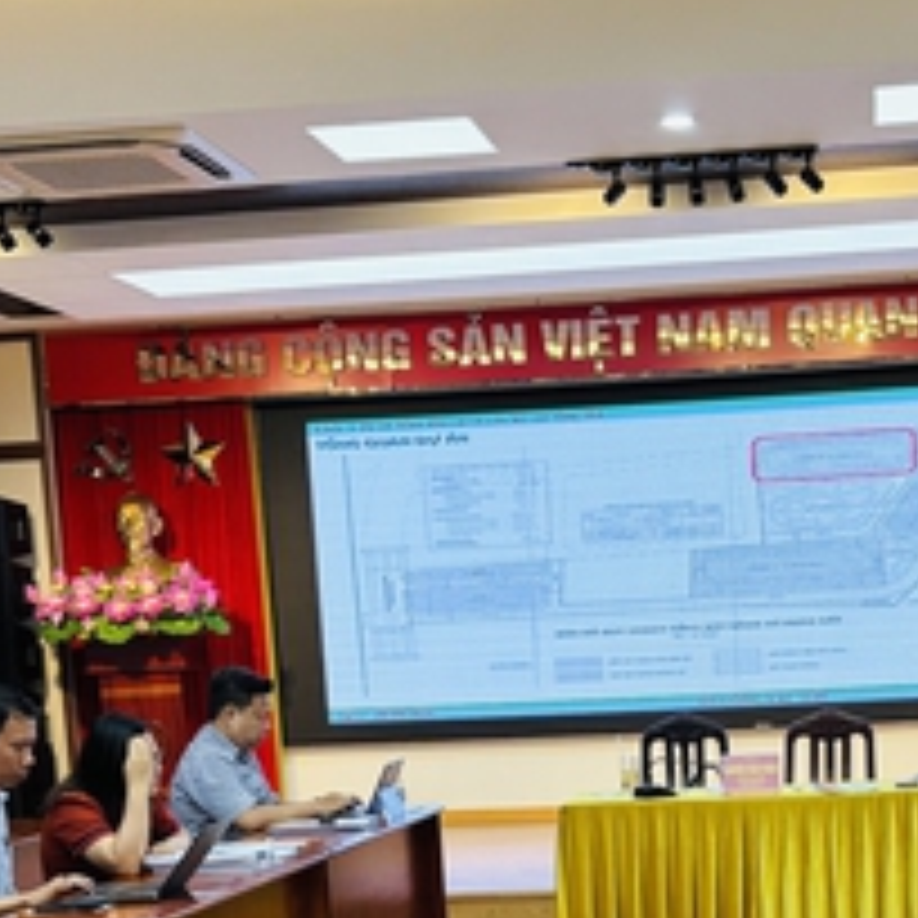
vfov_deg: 22.8
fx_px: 2160
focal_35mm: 72
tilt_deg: -9.5
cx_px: 684
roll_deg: +2.6
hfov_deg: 23.8
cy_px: 963
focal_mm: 5.96
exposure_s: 1/100
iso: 80
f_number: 1.6
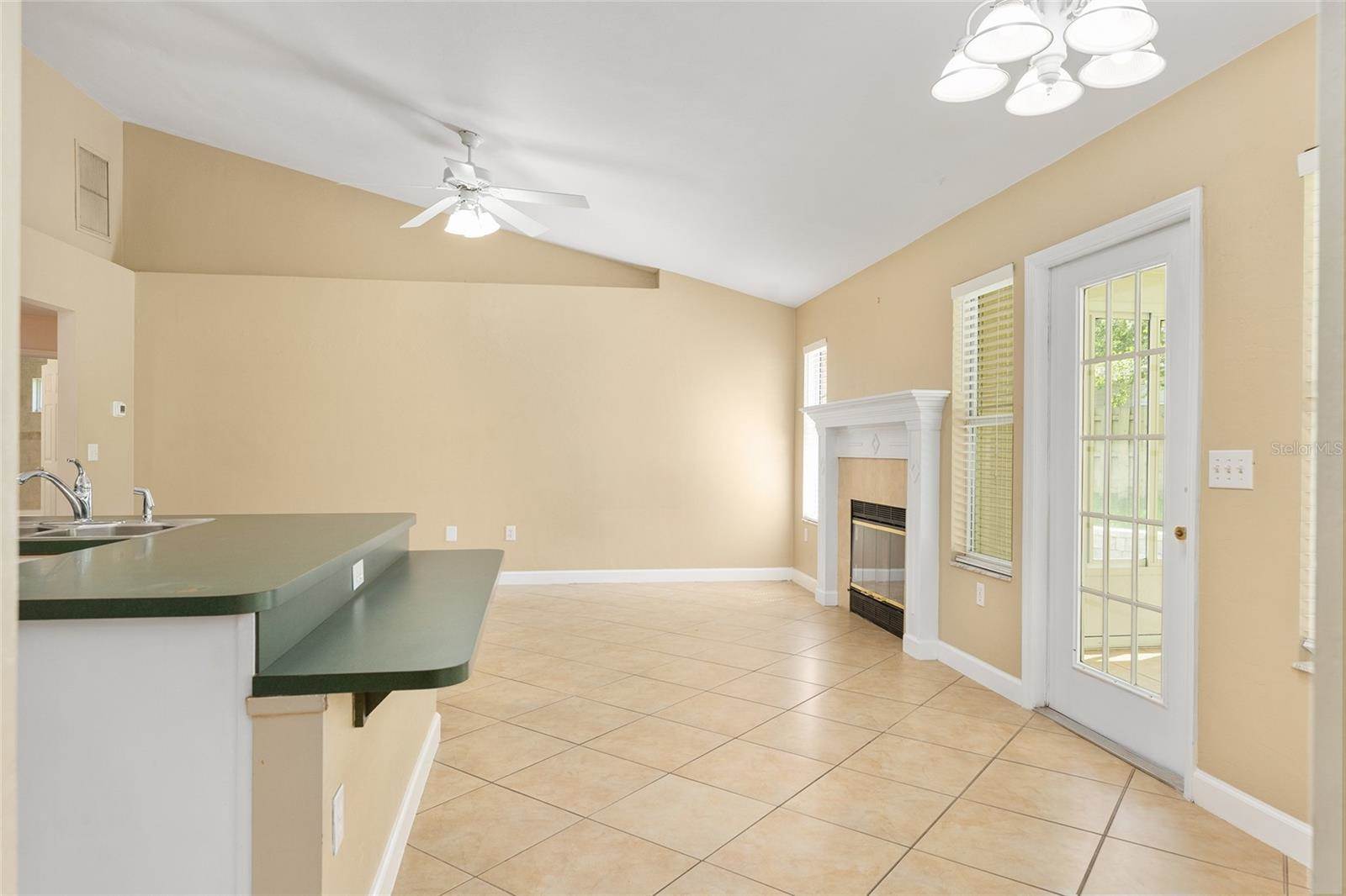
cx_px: 673
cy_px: 448
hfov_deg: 80.7
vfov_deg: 59.0
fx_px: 792
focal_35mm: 21
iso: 800
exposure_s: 1/30
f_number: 7.1
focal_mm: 21.2
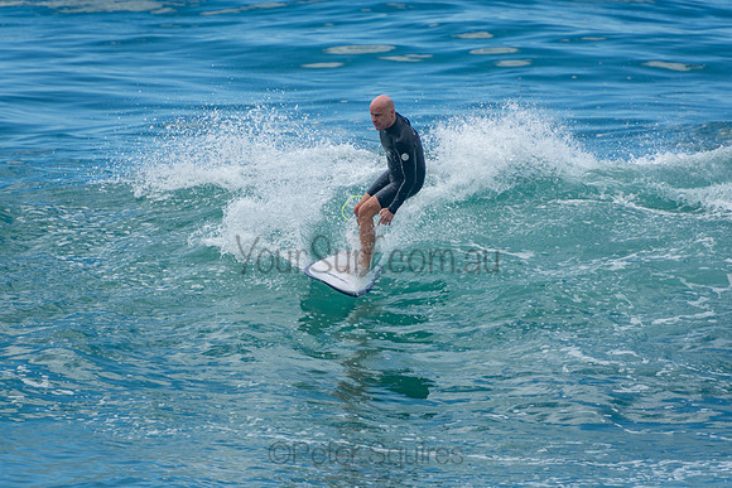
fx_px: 12202
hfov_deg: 3.4
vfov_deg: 2.3
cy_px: 244
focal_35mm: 600
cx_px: 366
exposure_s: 1/1250
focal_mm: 400
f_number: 5.6
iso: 220
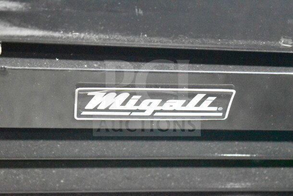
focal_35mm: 82
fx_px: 672
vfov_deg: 16.6
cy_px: 98
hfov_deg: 24.6
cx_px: 146
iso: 25600
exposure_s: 1/100
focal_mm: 55
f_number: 5.6
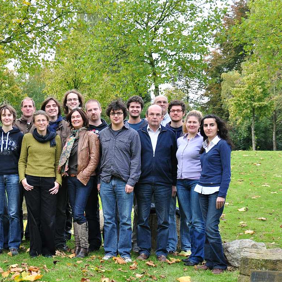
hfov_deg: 22.5
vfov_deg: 22.7
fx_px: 700
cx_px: 56
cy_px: 170
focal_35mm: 76
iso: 800
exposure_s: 1/640
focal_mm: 32
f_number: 4.5
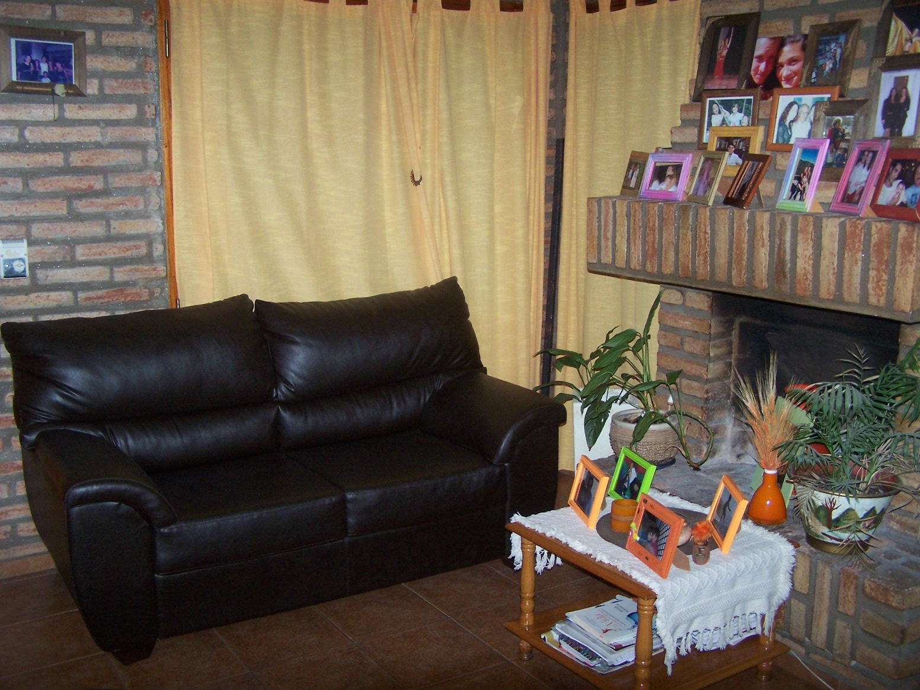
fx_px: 1010
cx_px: 460
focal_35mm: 38
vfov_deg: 37.7
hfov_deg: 49.0
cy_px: 345
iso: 140
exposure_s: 1/60
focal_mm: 6.3
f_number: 2.8
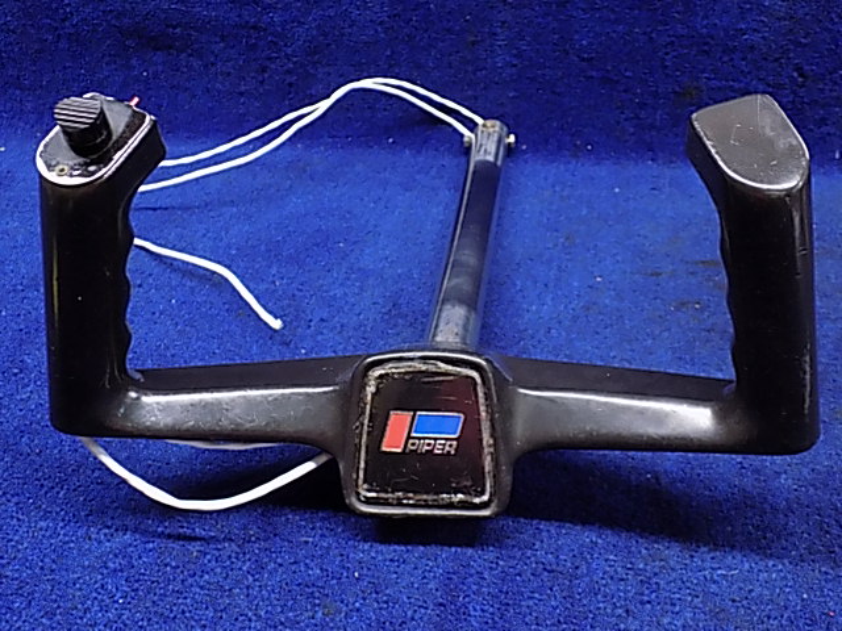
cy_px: 316
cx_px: 421
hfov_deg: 45.8
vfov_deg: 35.1
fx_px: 997
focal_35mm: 41
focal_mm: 7.3
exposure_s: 1/15
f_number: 3.6
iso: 400
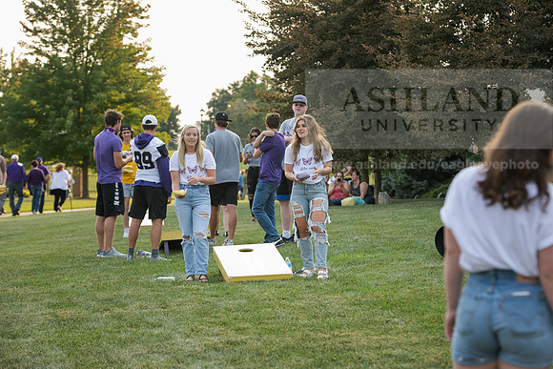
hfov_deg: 19.5
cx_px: 276
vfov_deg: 13.0
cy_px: 184
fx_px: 1613
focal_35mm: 105
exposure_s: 1/320
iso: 320
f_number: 5
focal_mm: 105
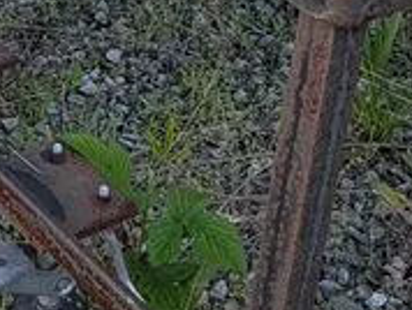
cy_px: -91
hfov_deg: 12.8
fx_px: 1740
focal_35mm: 146
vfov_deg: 10.0
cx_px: -194
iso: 20
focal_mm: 6.9
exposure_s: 1/472
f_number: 1.68
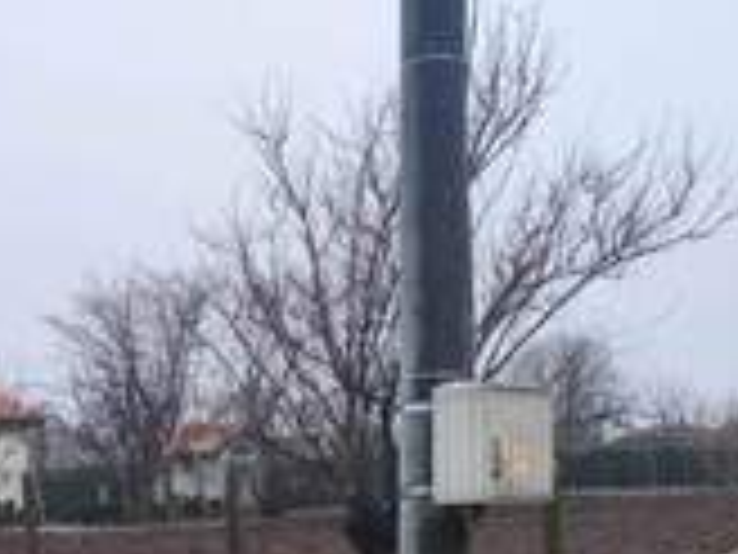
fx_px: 1237
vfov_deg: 23.4
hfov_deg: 33.0
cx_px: 252
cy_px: 633
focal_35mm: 58
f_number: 1.79
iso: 50
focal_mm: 4.71
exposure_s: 1/341
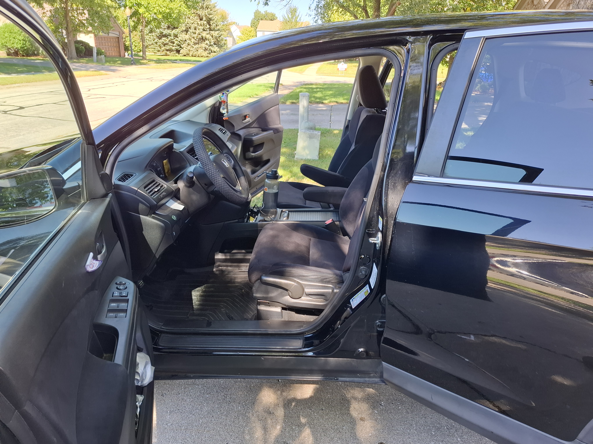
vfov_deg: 58.9
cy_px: 222
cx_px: 296
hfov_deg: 73.9
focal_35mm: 23
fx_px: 394
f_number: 1.8
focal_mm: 5.54
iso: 50
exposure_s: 1/120
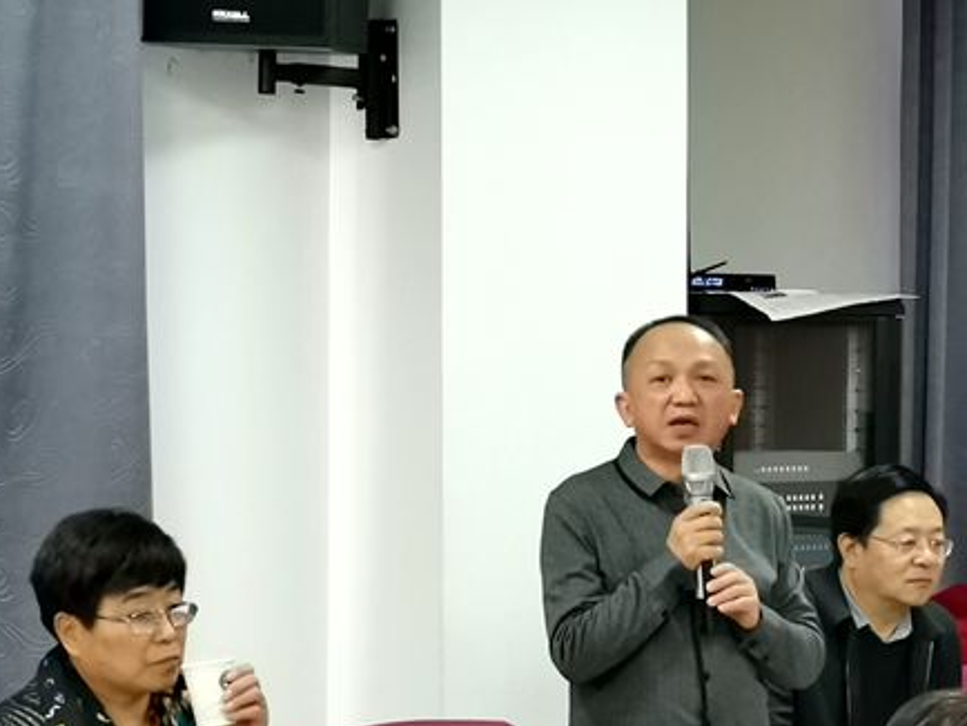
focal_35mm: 105
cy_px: 465
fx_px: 2935
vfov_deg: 14.1
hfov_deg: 18.7
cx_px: 637
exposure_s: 1/100
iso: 400
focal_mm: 4.75
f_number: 1.8
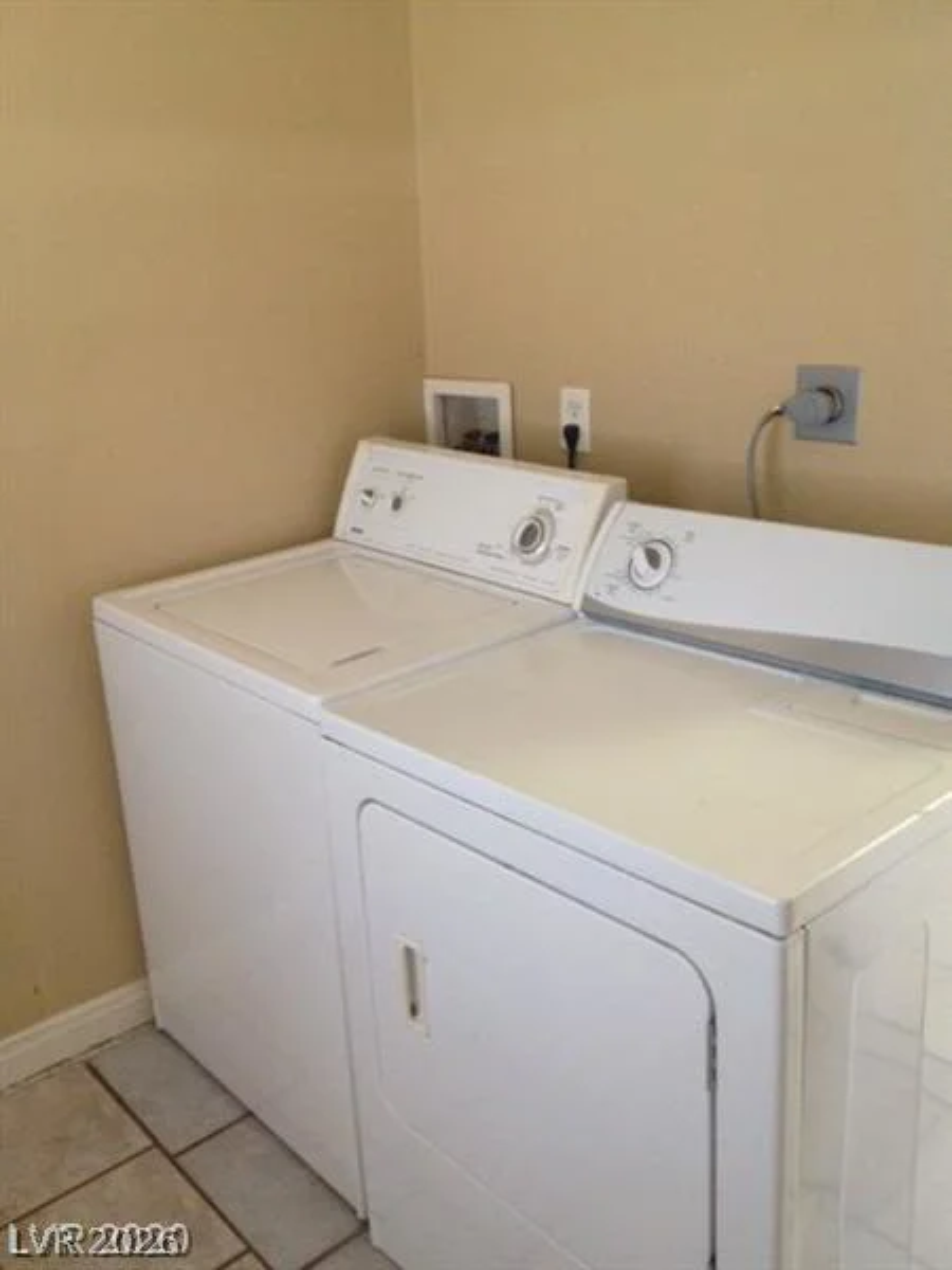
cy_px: 635
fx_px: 1283
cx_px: 476
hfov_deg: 40.7
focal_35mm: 35
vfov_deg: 52.6
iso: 200
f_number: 2.4
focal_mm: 4.28
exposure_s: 1/20
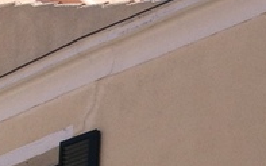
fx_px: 1638
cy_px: 528
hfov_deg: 9.3
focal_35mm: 226
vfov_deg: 5.4
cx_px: 201
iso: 50
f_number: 2.4
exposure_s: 1/1453
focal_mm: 4.28
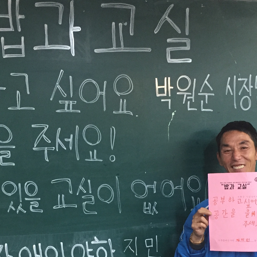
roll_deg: +1.6
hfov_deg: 27.3
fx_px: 529
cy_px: 206
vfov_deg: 26.8
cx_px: 134
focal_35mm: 63
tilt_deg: -8.5
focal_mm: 4.15
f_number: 2.2
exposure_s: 1/30
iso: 160
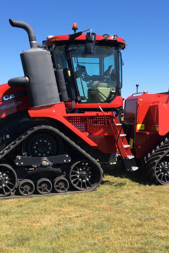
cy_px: 127
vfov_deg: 43.6
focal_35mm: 45
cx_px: 101
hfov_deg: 29.8
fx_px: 317
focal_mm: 3.3
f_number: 2.4
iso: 32
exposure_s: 1/1079
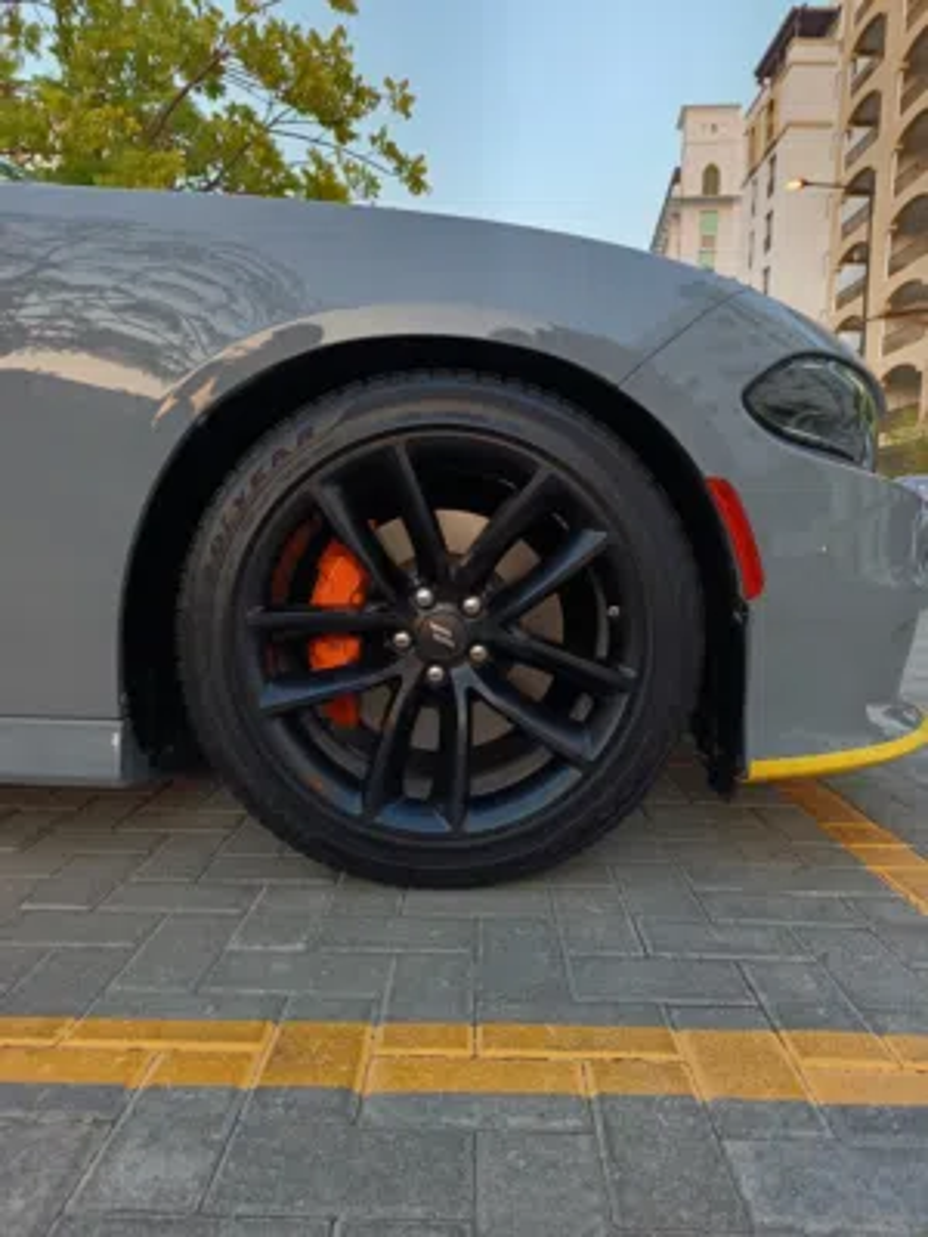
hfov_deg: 56.8
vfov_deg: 71.6
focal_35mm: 24
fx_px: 858
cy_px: 618
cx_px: 464
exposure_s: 1/50
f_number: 1.75
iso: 597
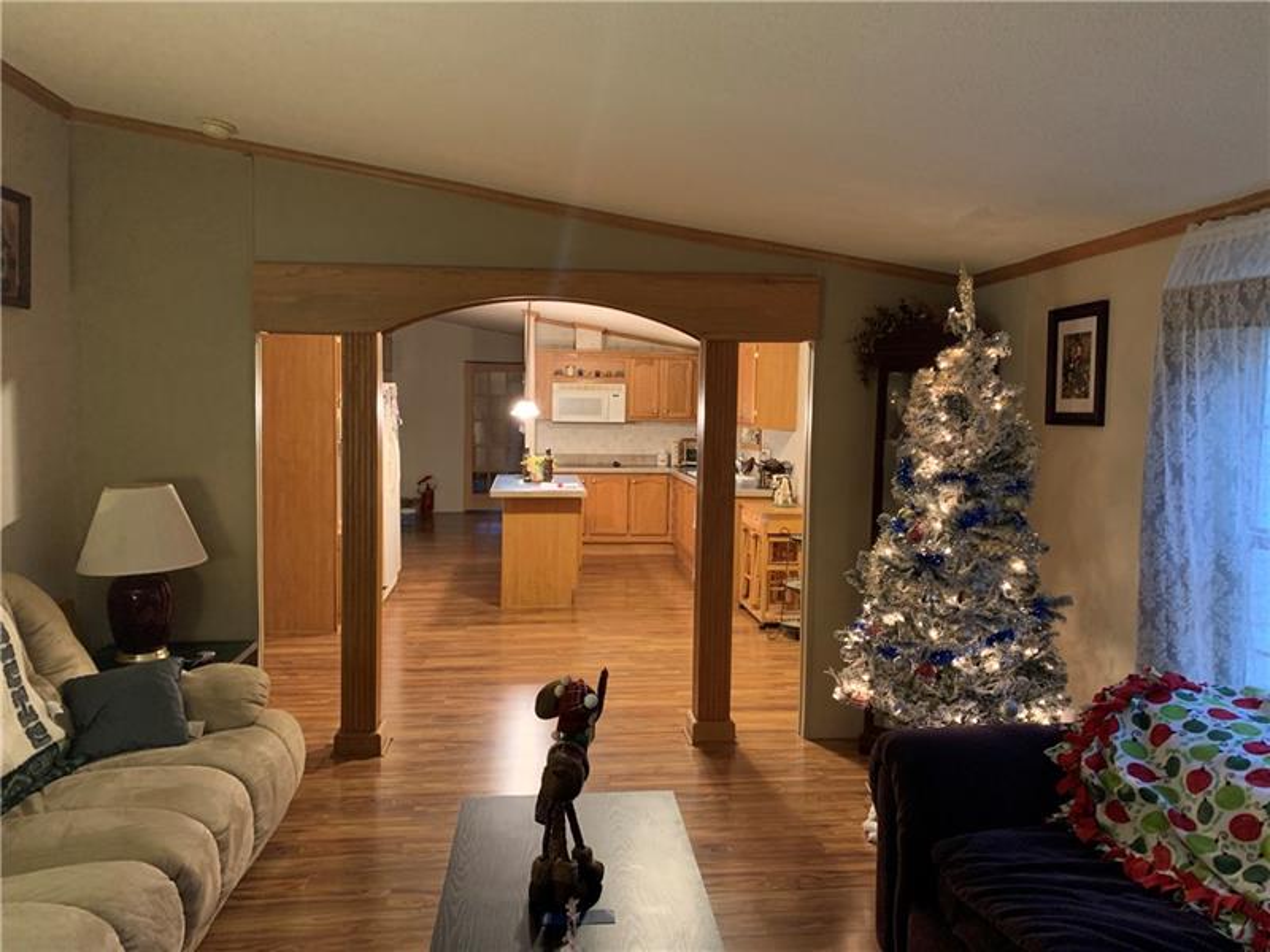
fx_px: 954
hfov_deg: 67.3
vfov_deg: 53.1
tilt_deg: -2.9
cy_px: 476
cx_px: 635
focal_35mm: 26
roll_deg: -0.6
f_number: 1.8
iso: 500
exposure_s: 1/30
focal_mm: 4.25
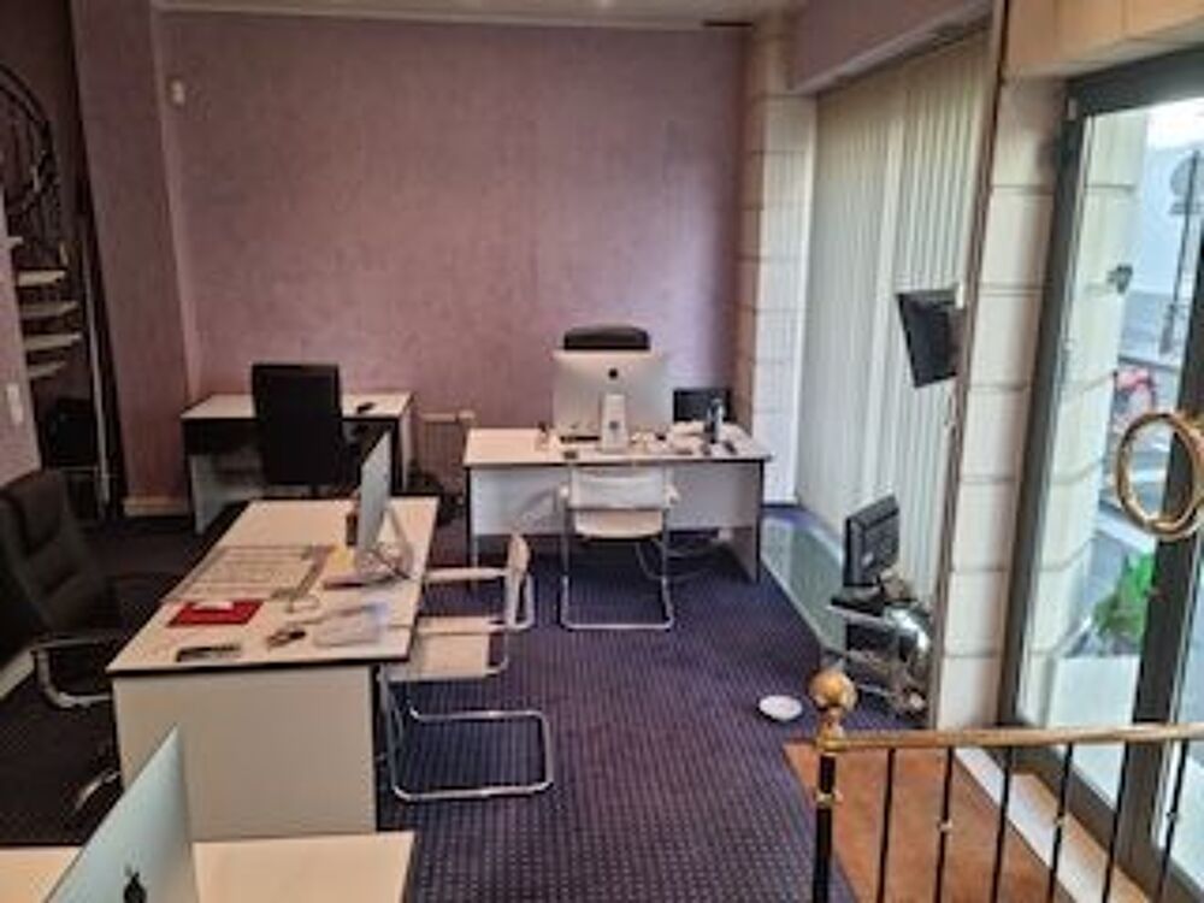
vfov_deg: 51.4
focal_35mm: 27
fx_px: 939
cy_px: 452
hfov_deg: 65.3
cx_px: 602
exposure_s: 1/50
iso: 80
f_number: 2
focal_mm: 5.9
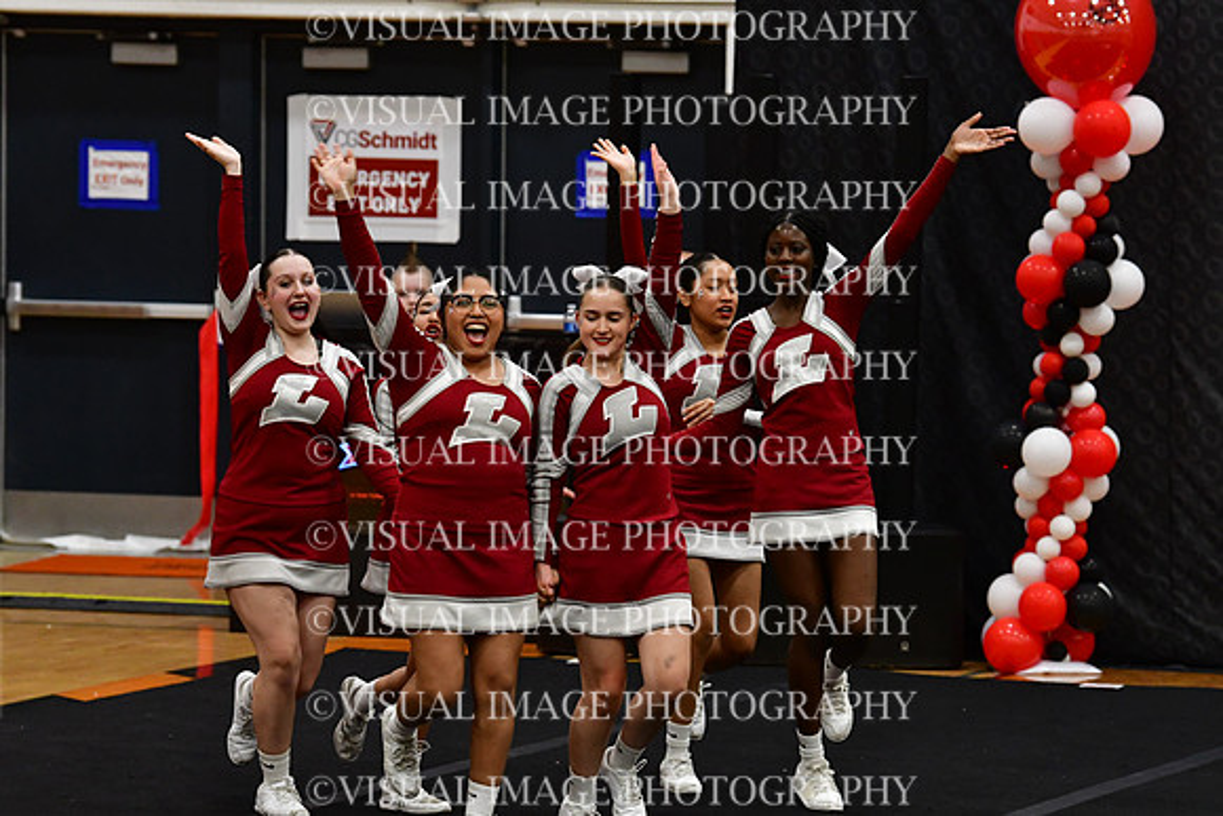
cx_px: 612
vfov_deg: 6.3
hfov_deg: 9.5
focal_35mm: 217
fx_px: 7373
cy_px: 408
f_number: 4
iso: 4000
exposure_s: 1/500
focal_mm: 145
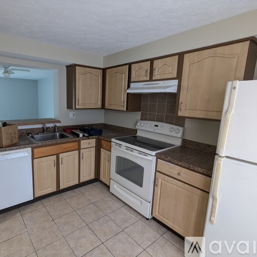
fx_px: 160
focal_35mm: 19
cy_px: 128
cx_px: 96
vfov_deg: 77.7
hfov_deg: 76.2
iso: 470
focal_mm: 2.35
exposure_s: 1/120
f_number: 2.2
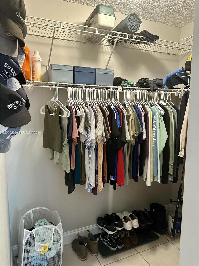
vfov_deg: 71.6
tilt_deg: -7.5
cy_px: 133
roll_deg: -0.5
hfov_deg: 56.8
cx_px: 100
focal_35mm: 24
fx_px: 184
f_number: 1.78
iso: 400
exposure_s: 1/60
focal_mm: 6.86
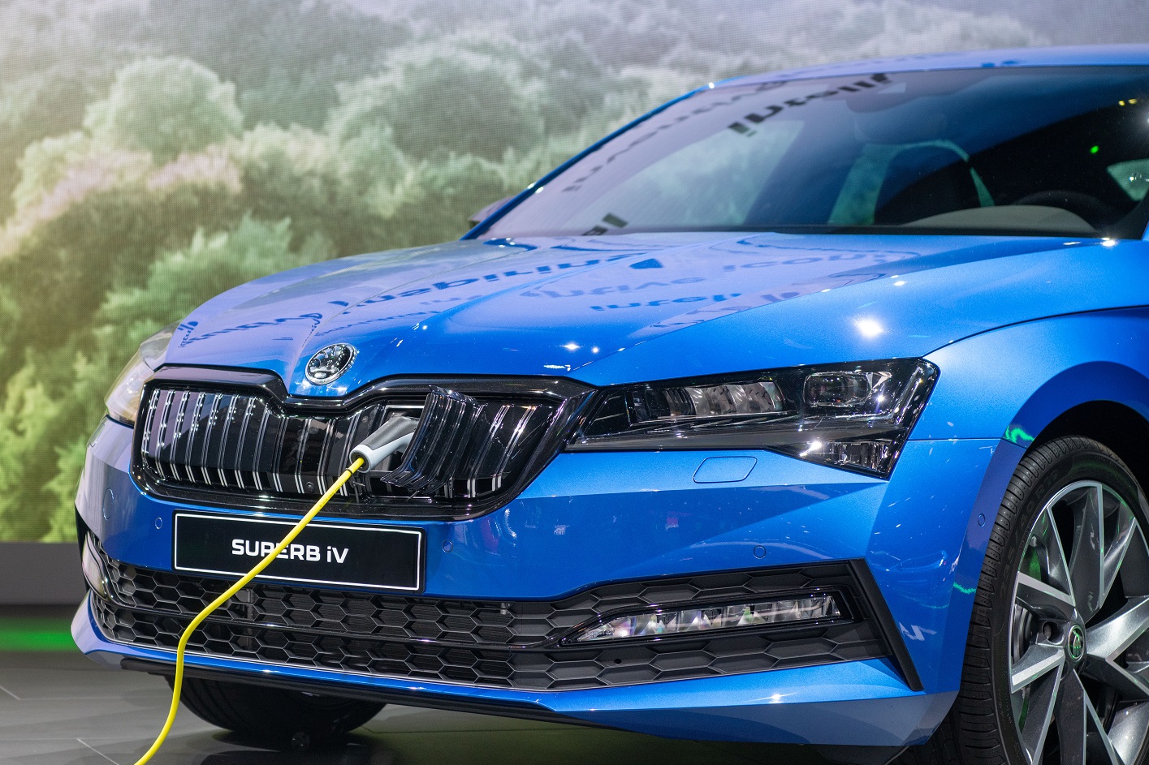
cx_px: 403
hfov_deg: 21.4
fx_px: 3032
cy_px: 368
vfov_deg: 14.4
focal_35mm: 95
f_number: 4
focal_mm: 70
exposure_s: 1/100
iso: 250
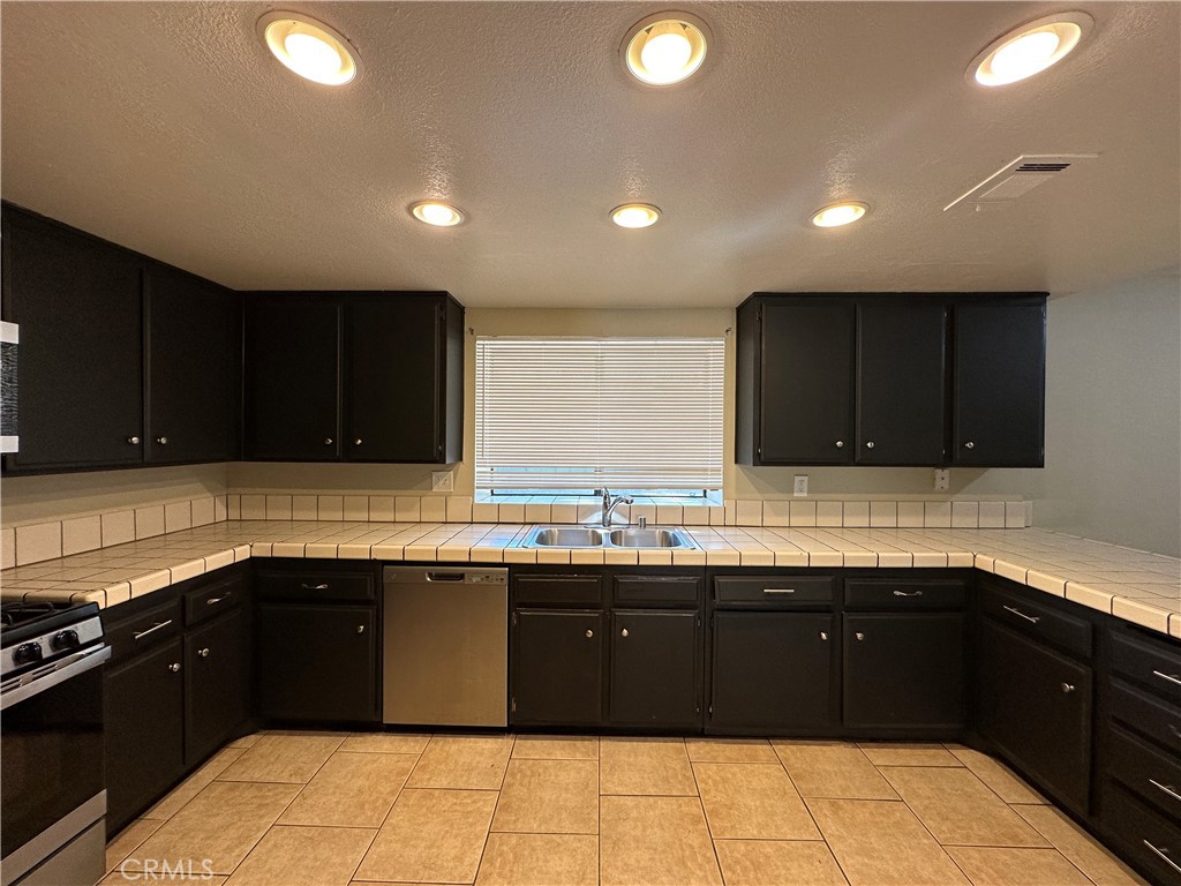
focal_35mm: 14
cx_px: 590
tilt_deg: -1.5
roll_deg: -0.6
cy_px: 443
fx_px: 478
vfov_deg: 85.7
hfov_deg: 102.1
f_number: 2.2
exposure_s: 1/120
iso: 125
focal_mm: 2.22
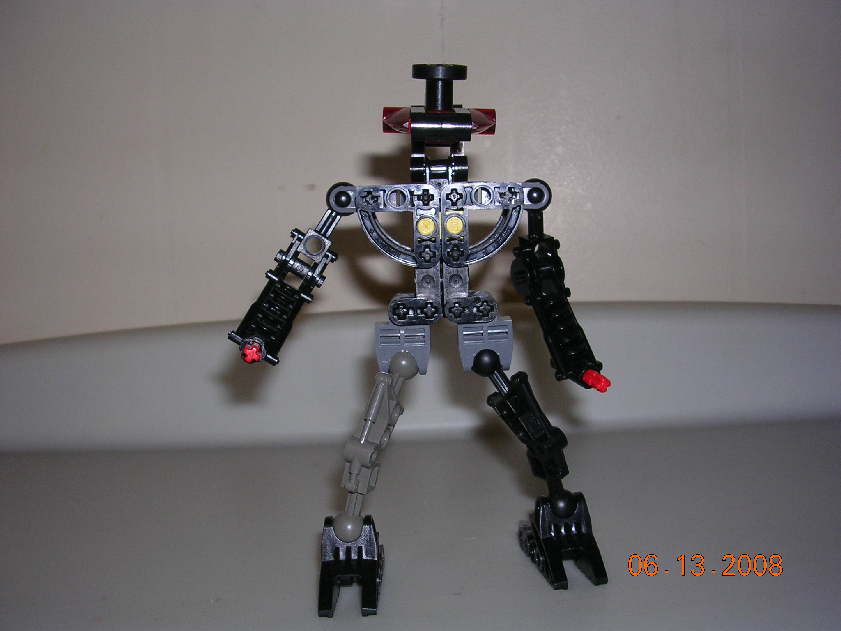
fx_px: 923
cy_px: 316
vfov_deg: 37.7
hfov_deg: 49.0
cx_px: 420
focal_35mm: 38
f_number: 2.8
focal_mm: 5.8
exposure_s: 1/60.1
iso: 50
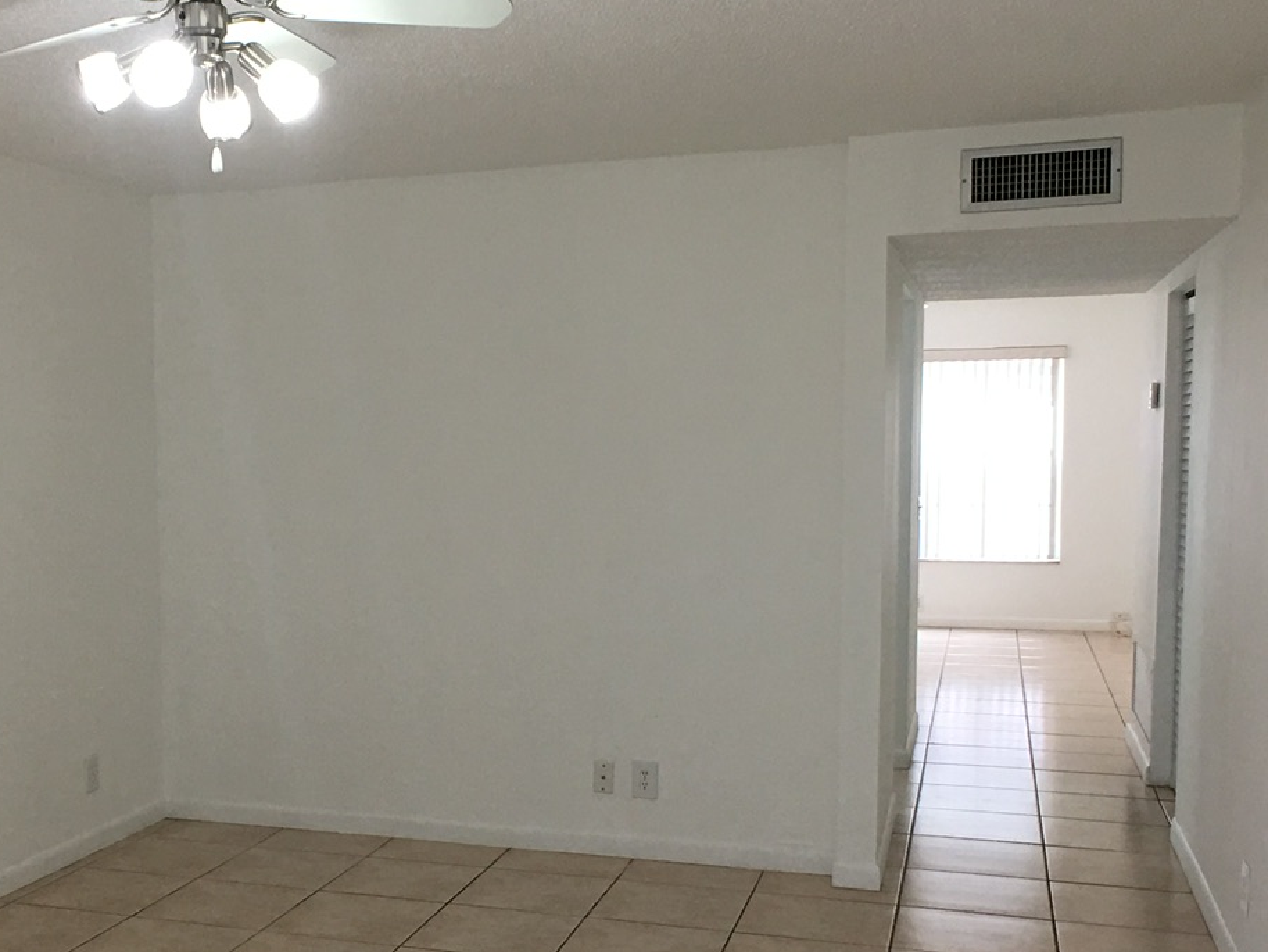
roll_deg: +0.9
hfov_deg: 29.5
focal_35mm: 65
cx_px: 359
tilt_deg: -4.9
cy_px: 634
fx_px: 2382
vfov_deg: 22.5
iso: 32
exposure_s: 1/30
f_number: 2.2
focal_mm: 4.15
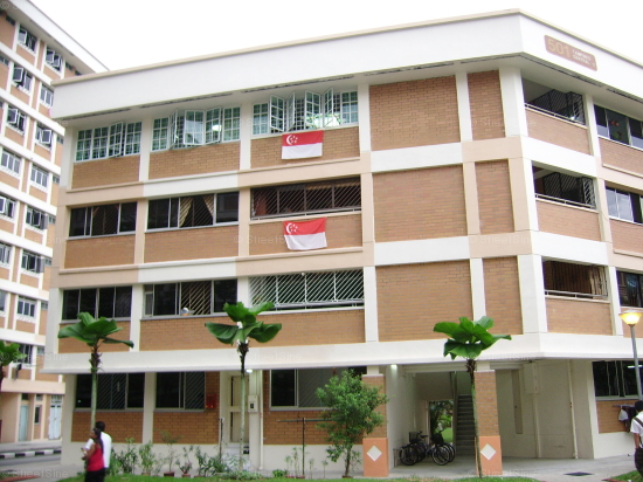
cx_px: 322
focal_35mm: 35
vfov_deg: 40.7
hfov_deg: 52.6
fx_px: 650
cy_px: 241
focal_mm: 5.95
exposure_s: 1/30
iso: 100
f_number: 2.8
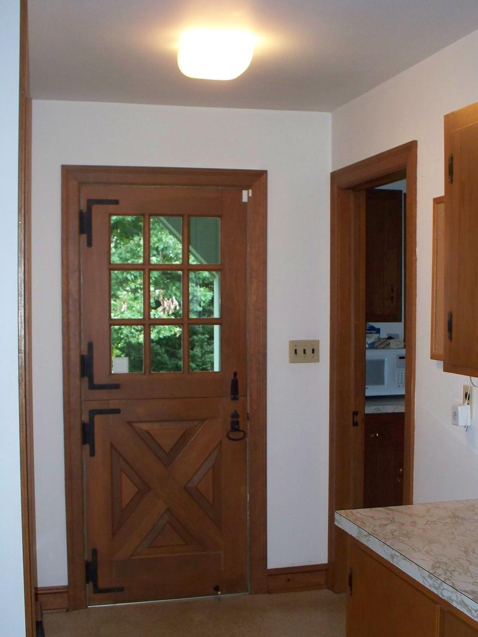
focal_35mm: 47
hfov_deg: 30.9
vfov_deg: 40.4
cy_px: 363
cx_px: 257
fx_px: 866
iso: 200
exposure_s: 1/30
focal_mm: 7.54
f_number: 2.8
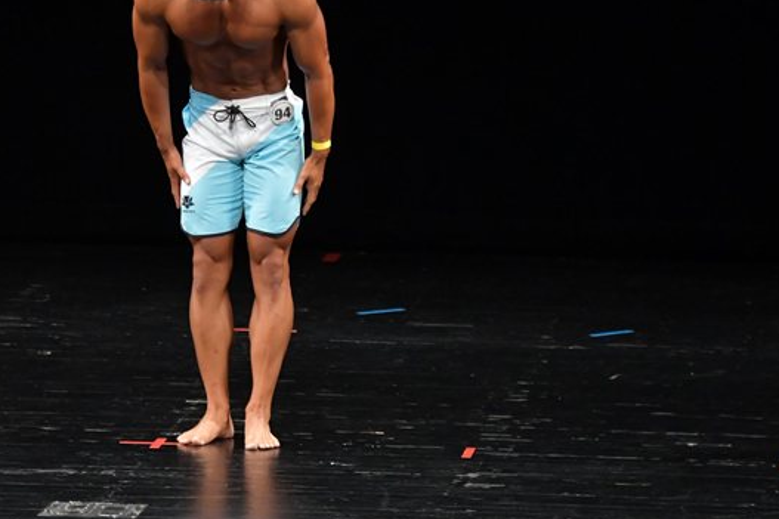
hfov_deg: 5.5
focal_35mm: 375
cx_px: 227
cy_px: 163
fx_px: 8112
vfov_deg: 3.7
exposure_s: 1/400
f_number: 5.6
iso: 3200
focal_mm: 170
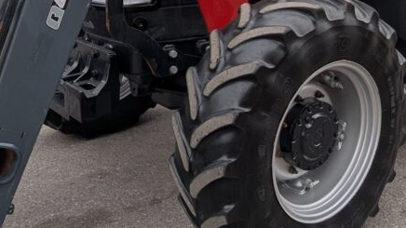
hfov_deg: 39.7
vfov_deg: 22.3
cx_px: 168
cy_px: 10
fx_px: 560
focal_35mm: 52
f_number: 2.2
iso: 56
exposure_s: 1/260
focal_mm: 2.35
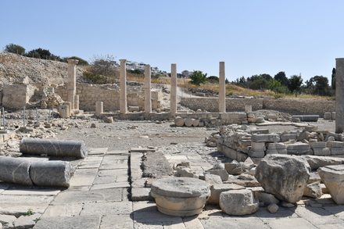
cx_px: 172
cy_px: 114
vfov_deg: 36.8
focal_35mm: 36
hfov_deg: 53.1
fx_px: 344
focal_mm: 24
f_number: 11
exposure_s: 1/500
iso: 200
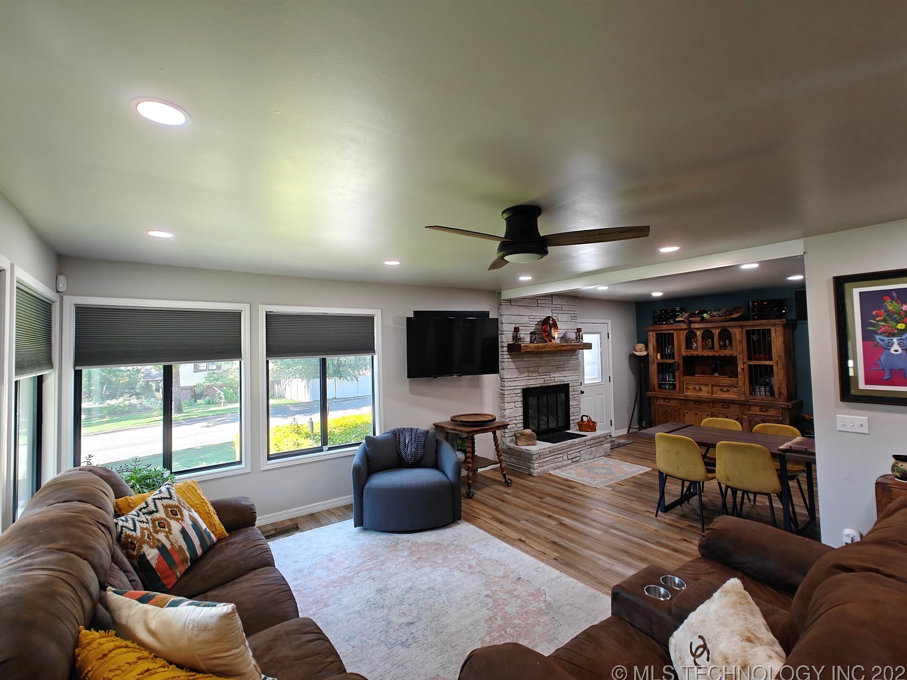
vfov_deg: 81.7
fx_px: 393
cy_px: 331
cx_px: 437
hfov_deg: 98.1
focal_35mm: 15
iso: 100
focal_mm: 2.62
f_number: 2.2
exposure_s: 1/40
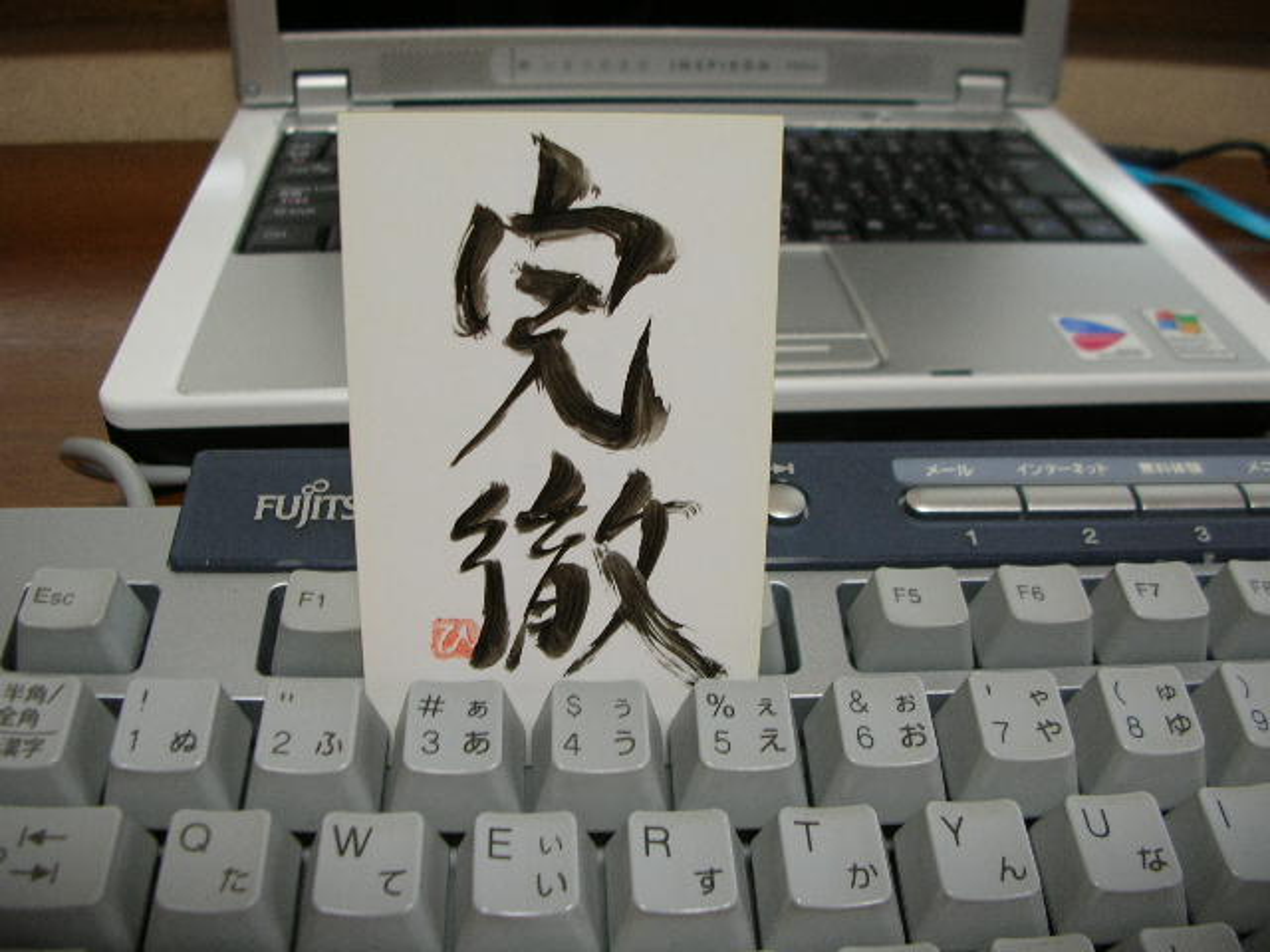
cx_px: 635
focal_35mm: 35
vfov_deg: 40.7
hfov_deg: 52.6
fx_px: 1284
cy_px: 476
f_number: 2.8
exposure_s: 1/5.8
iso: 66
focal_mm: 5.8
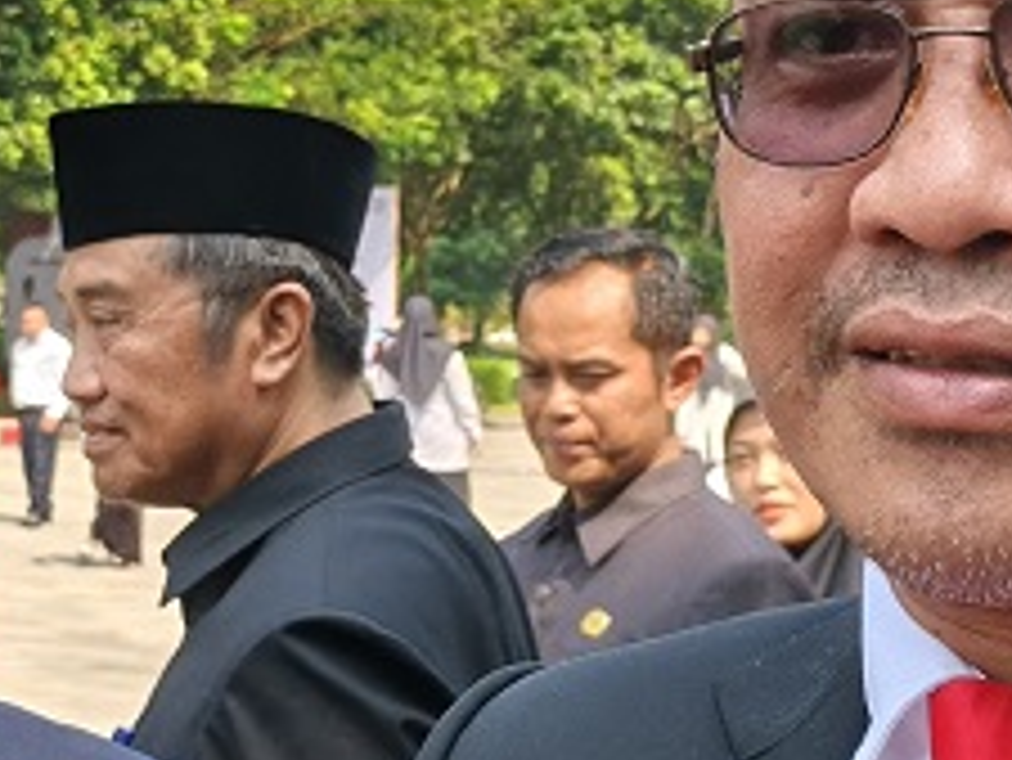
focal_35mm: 102
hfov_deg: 19.2
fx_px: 2984
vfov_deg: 14.5
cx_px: 400
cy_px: 301
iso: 50
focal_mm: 5.56
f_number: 1.8
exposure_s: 1/231
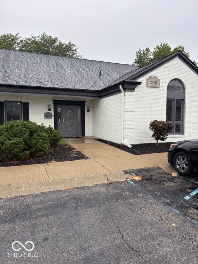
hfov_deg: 53.0
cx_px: 99
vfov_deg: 67.3
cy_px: 132
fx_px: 198
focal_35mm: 26
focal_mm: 5.96
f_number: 1.6
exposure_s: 1/462
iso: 50
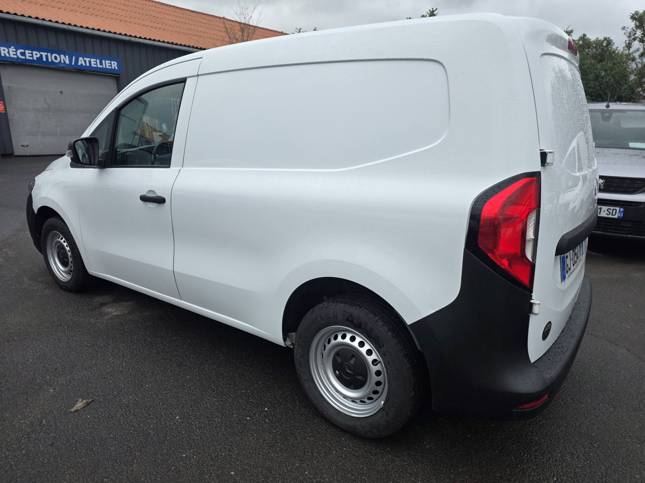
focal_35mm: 23
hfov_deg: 73.9
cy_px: 242
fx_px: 429
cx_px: 322
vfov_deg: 58.9
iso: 32
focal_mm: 6.25
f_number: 1.7
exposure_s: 1/359
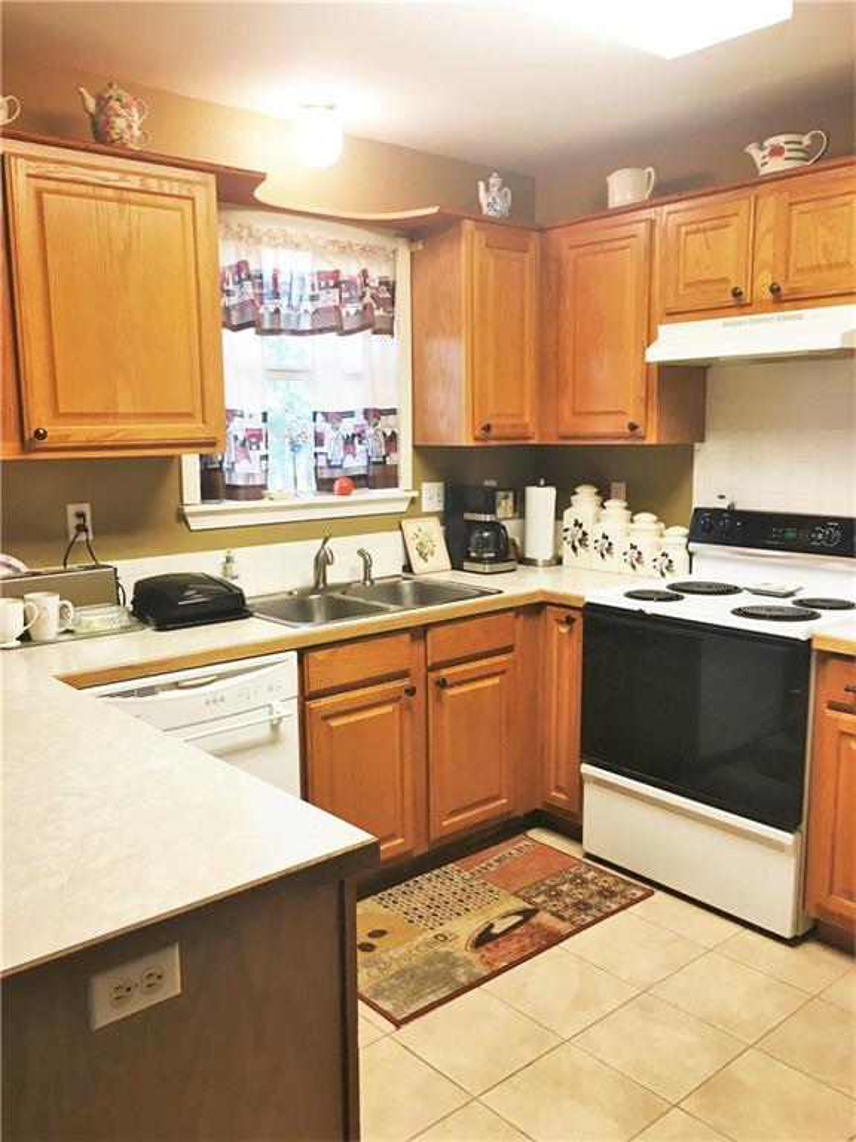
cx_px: 428
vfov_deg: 61.7
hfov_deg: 48.2
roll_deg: +0.7
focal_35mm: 29
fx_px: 956
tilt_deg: -6.5
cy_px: 571
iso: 50
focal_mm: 4.15
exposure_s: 1/30
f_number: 2.2
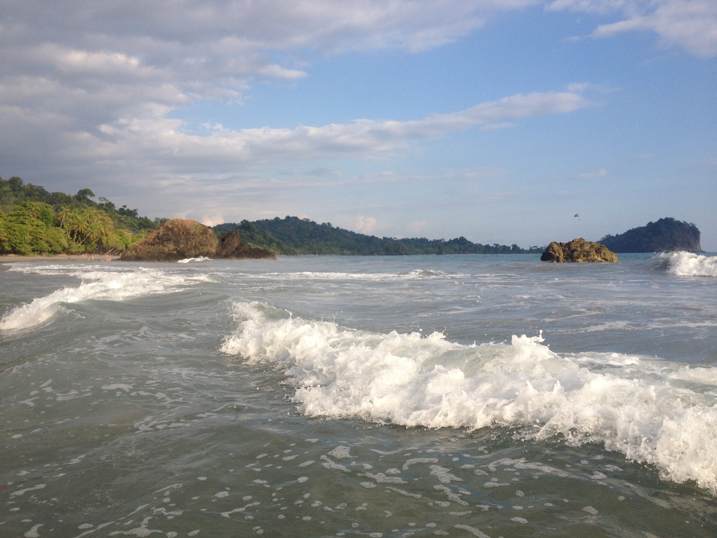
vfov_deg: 40.7
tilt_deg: -4.7
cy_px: 269
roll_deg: +1.2
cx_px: 358
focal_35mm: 35
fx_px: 725
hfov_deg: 52.6
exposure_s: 1/1672
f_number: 2.4
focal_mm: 4.28
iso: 50
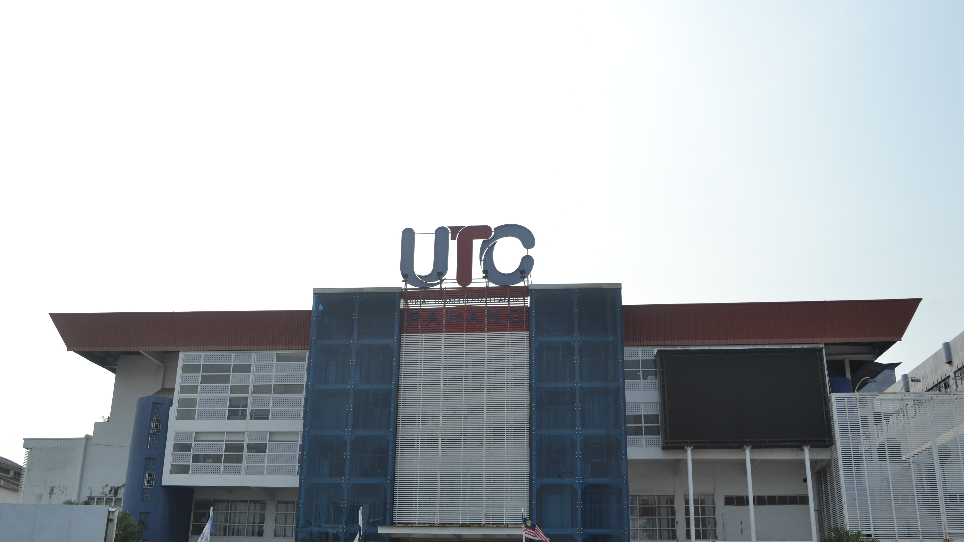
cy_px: 311
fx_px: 895
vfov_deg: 33.7
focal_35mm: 35
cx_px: 480
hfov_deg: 56.6
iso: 100
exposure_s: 1/250
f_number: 8
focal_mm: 22
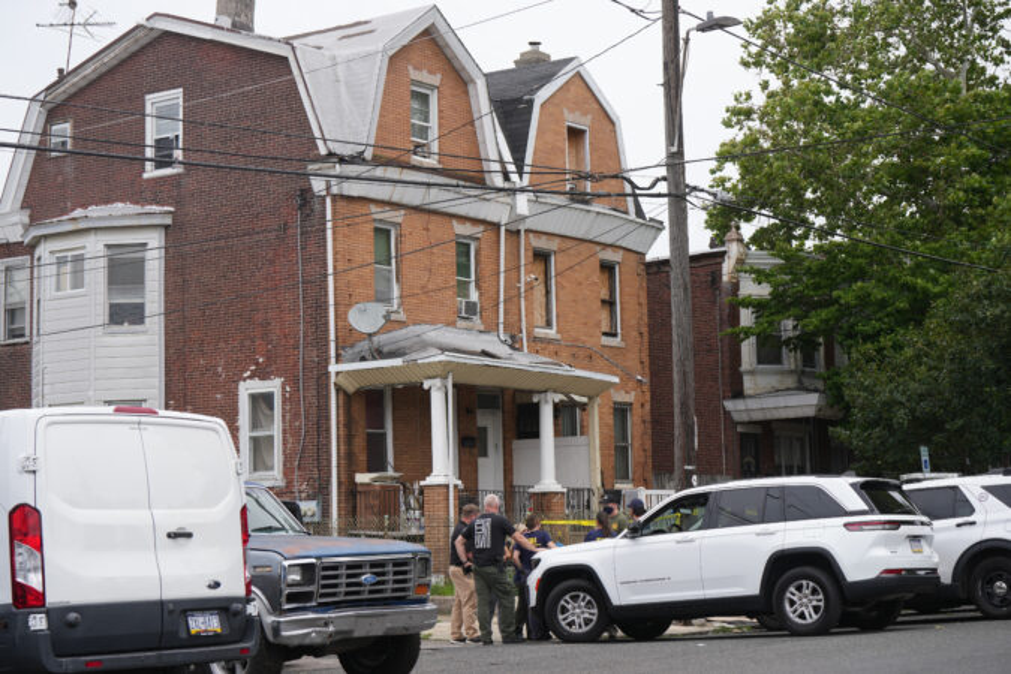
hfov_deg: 28.8
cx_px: 506
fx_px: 1966
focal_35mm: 70
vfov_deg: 19.5
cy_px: 337
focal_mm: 70
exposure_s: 1/500
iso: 125
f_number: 5
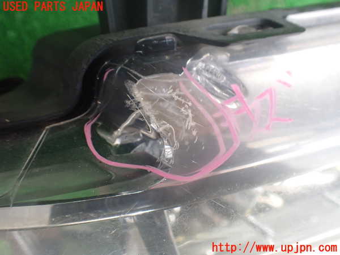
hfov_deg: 60.0
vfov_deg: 46.8
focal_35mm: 30
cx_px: 170
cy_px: 128
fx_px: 295
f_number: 2.3
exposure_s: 1/125
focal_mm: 5.4
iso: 500
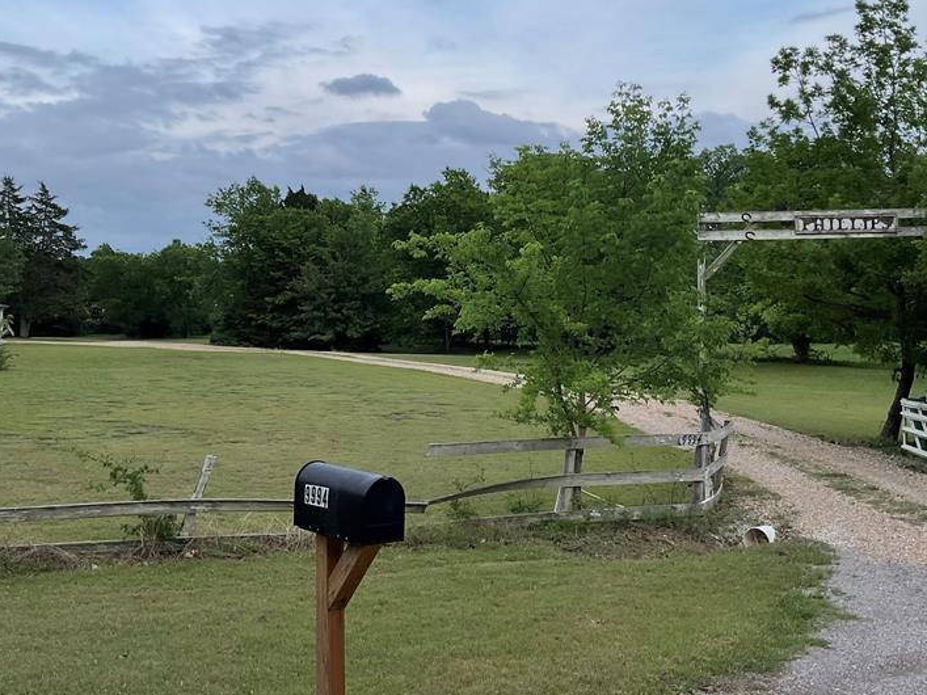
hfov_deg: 44.7
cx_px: 392
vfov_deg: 34.1
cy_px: 241
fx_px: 1125
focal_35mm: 42
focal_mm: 3
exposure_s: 1/406
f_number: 1.8
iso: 16
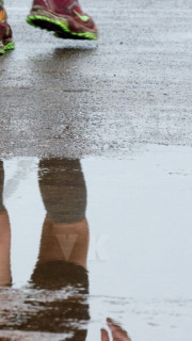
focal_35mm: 587
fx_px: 5313
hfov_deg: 2.1
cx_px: 7
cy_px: 272
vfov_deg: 3.7
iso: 250
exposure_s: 1/250
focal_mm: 200
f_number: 8
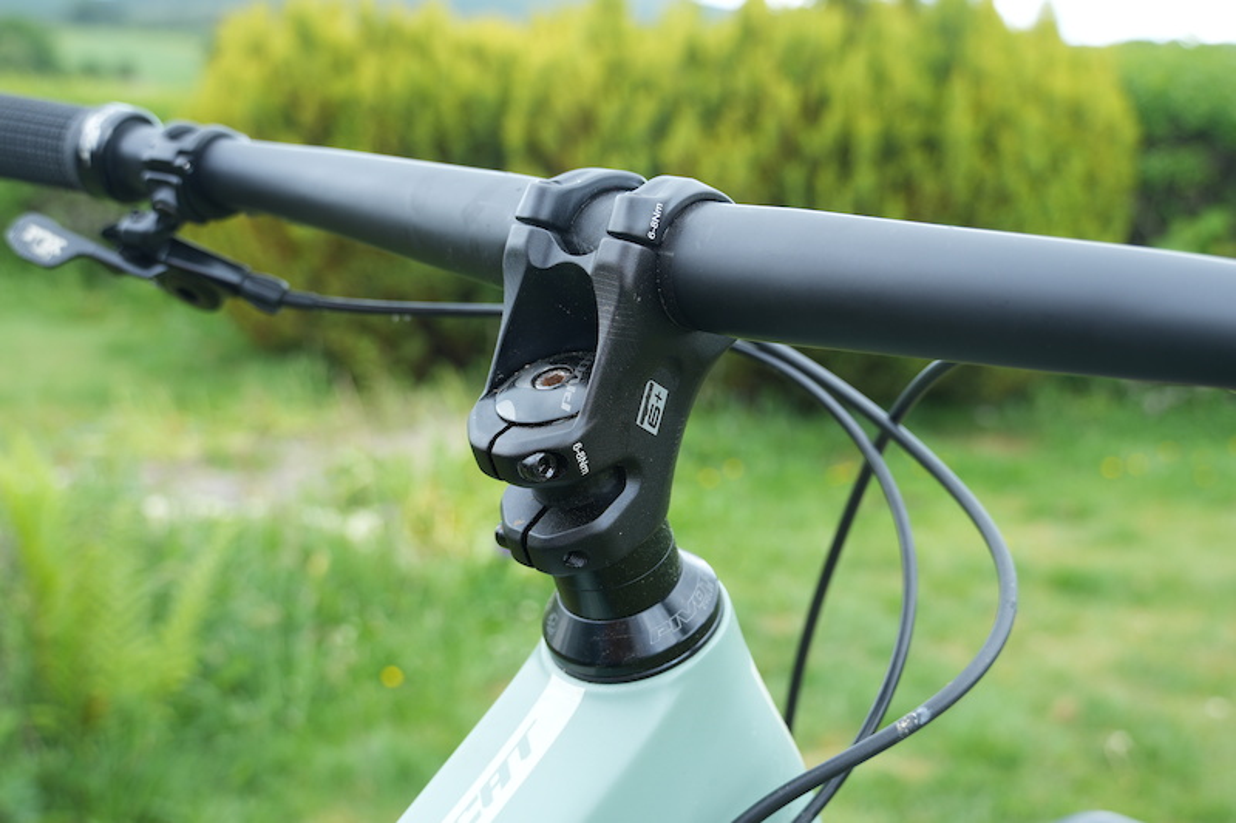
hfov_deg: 42.3
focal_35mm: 46
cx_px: 618
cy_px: 412
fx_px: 1596
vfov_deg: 28.9
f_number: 5
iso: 100
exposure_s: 1/60
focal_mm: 31
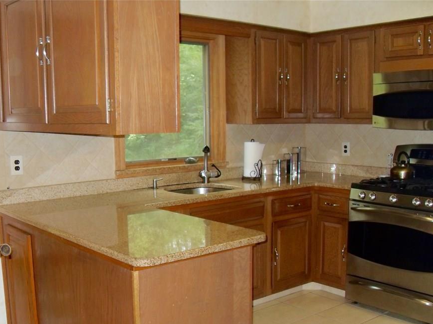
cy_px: 190
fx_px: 500
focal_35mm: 40
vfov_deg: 35.8
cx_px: 208
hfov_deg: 46.8
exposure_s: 1/45
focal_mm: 6.3
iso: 160
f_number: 2.8
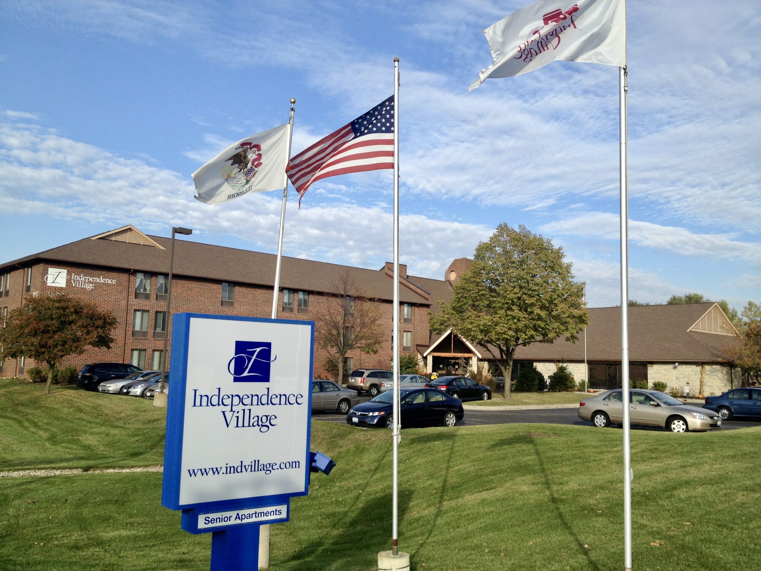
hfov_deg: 52.6
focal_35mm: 35
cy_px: 286
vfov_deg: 40.7
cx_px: 380
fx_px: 769
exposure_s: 1/1255
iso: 50
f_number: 2.4
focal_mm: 4.28
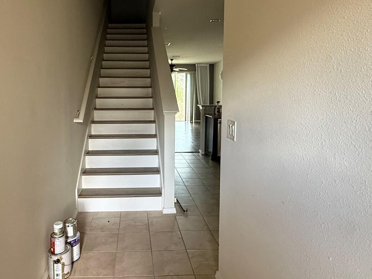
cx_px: 140
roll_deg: -0.5
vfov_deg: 56.5
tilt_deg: -4.8
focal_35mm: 24
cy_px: 114
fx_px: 258
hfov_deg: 70.5
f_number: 2.2
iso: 400
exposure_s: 1/60
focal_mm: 2.22
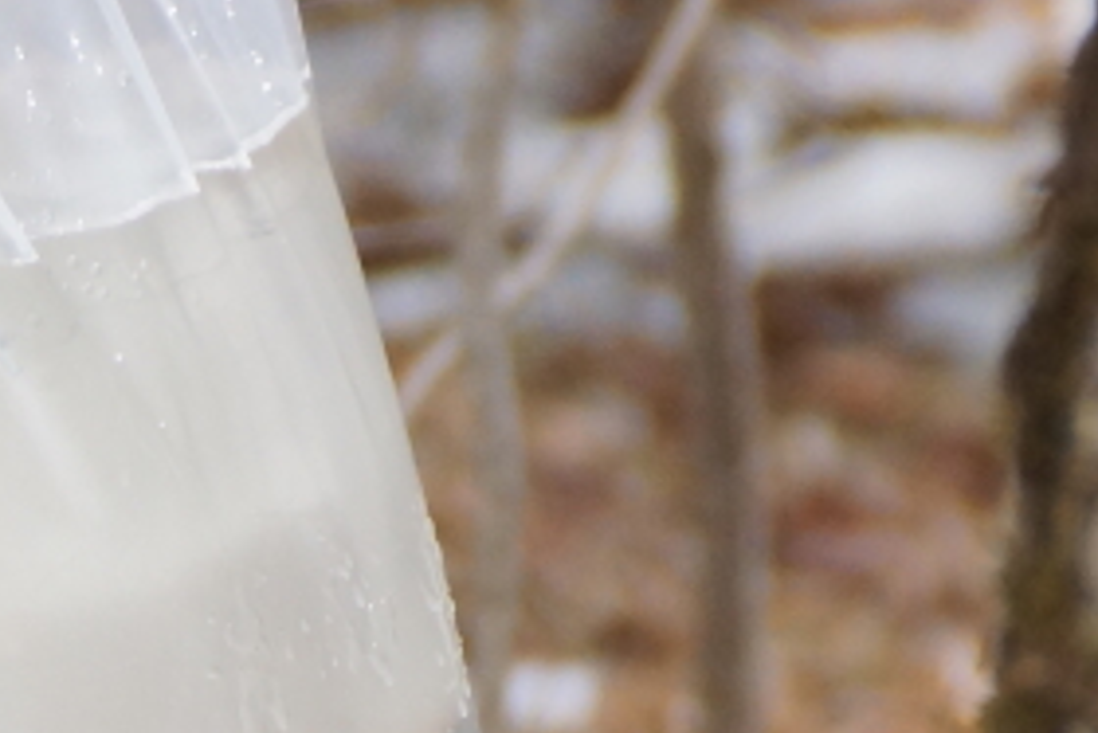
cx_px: 122
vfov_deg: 1.0
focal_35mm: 1336
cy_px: 561
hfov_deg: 1.5
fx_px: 40767
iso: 800
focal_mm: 250
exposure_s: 1/400
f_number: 6.3
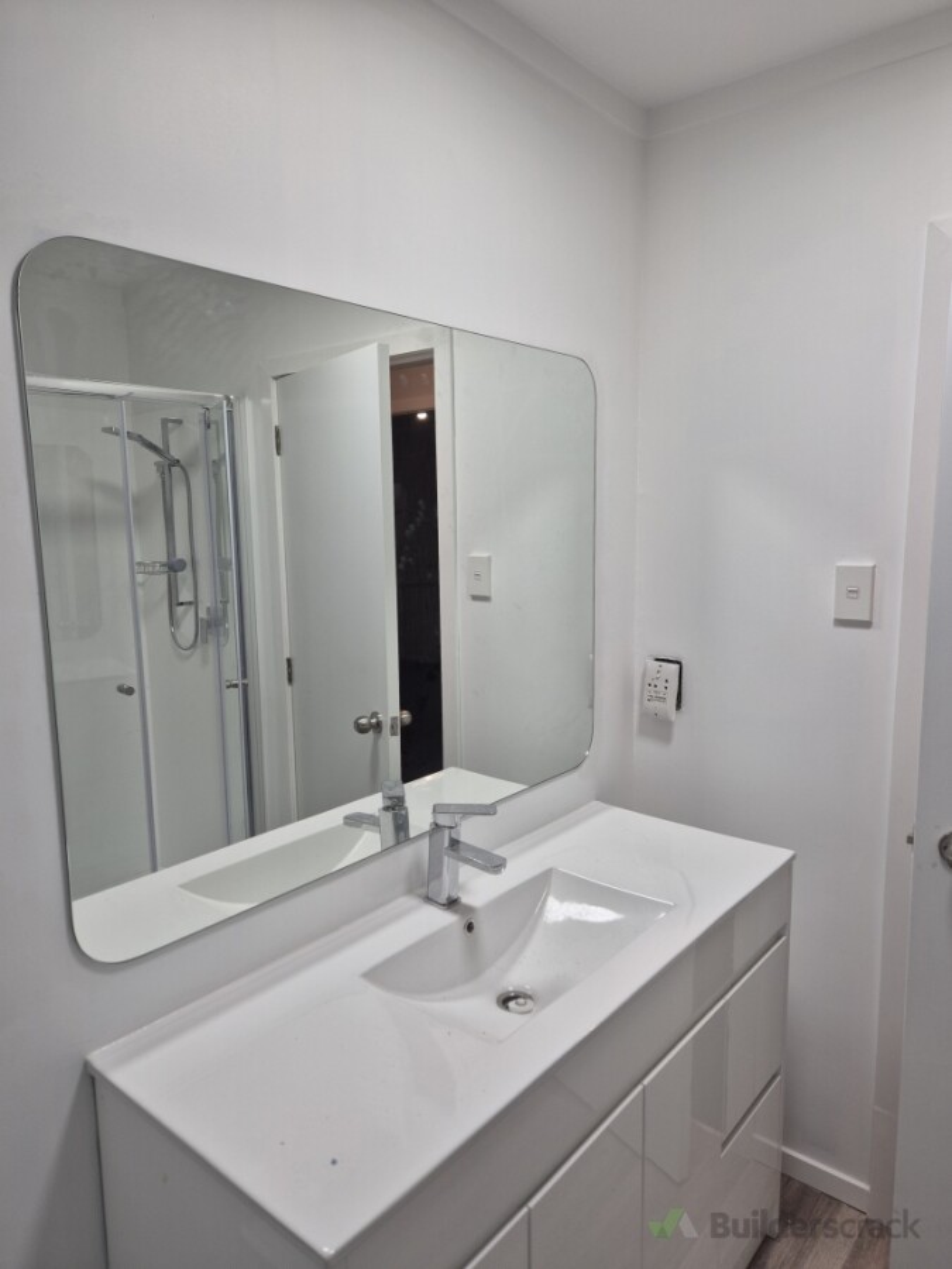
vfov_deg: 73.9
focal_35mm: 23
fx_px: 843
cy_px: 634
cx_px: 476
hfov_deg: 58.9
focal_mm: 5.4
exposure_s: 1/100
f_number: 1.8
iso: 50
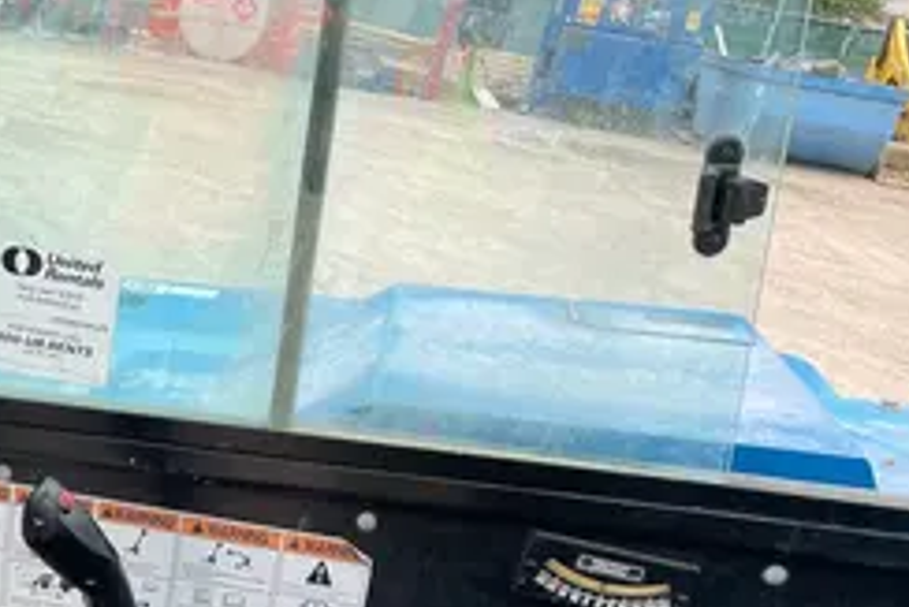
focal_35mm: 61
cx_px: 41
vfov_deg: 21.3
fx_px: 1541
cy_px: 646
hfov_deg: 30.9
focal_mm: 4.2
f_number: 1.6
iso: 50
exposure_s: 1/882
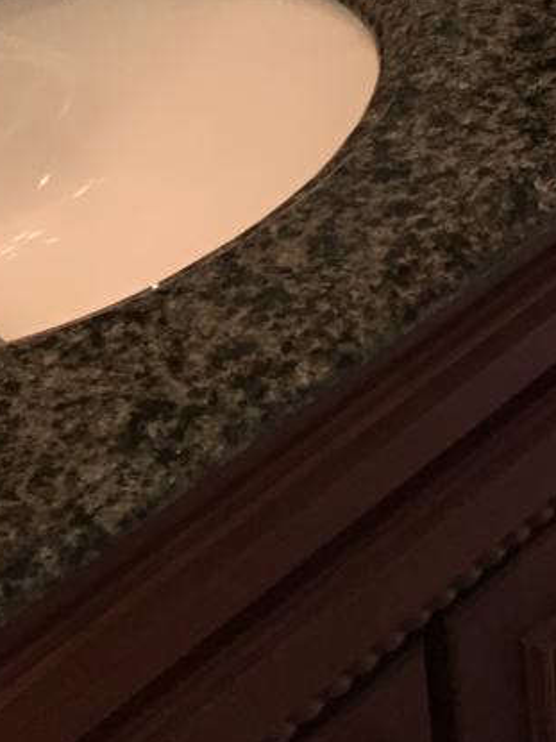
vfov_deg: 13.4
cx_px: 1001
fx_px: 2893
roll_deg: +0.7
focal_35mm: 135
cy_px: -510
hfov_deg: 10.3
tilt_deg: -18.3
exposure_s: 1/65
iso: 20
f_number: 1.8
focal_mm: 3.99
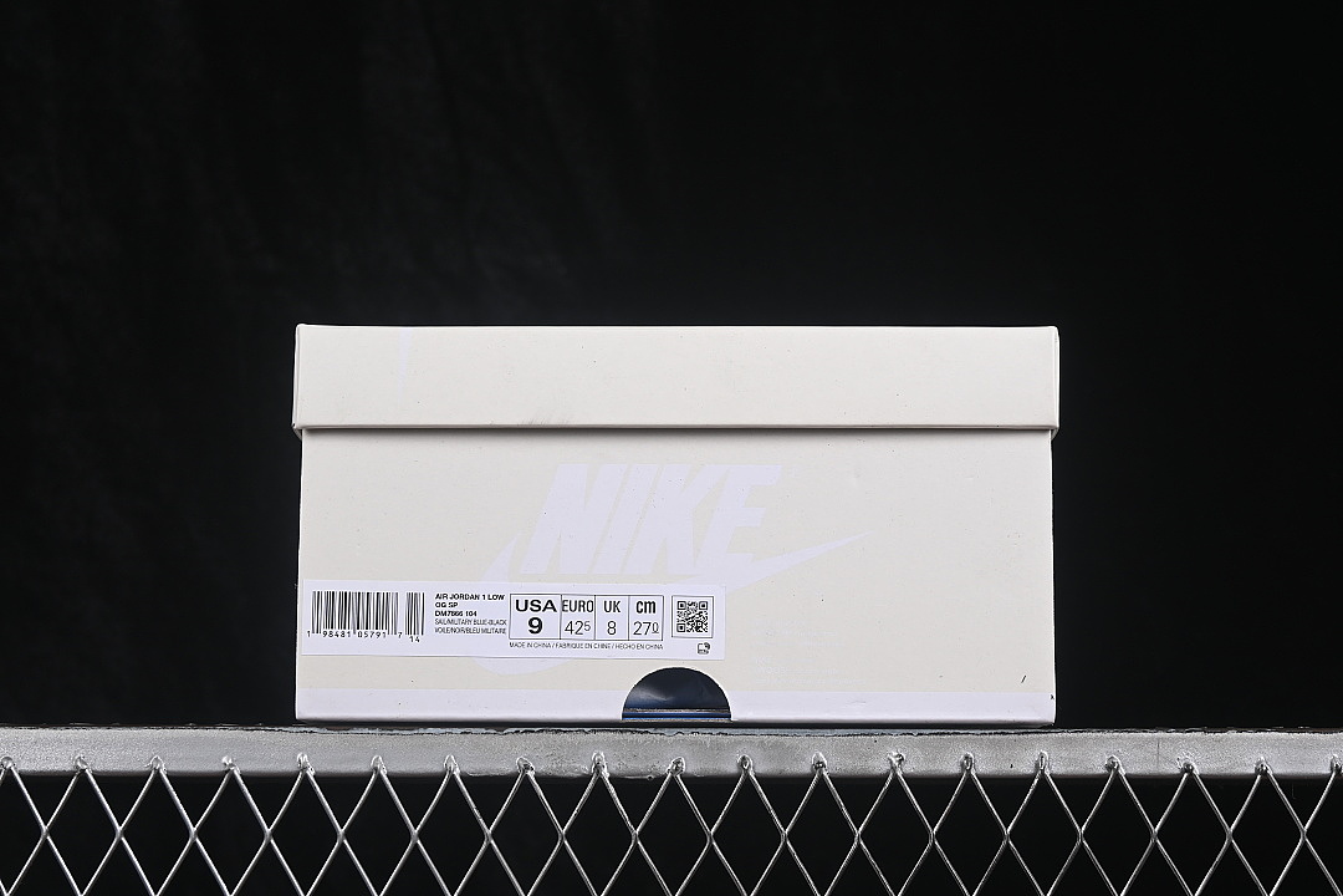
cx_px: 672
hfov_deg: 27.0
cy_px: 448
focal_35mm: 75
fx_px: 2798
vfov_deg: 18.2
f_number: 8
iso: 160
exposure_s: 1/80
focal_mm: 50
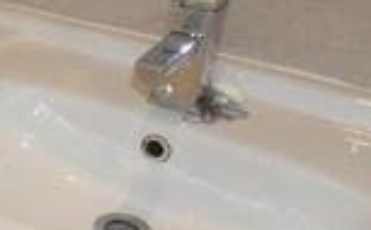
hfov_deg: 21.4
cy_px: 156
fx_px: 817
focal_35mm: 81
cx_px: -190
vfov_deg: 16.0
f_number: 2.8
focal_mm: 3.6
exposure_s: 1/60
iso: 125
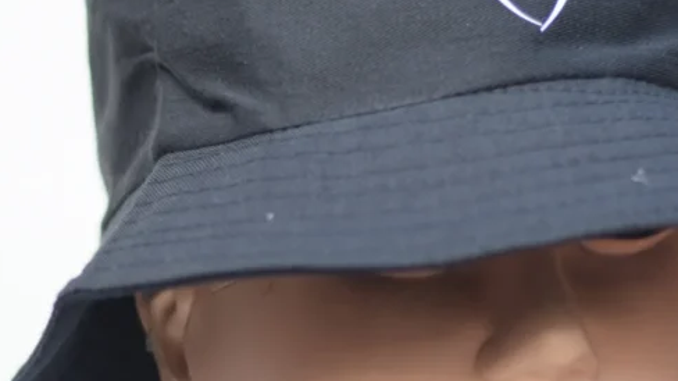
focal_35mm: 165
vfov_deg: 7.3
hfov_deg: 13.0
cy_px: 239
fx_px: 2965
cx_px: 427
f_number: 1.8
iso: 400
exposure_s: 1/2500
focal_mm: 50
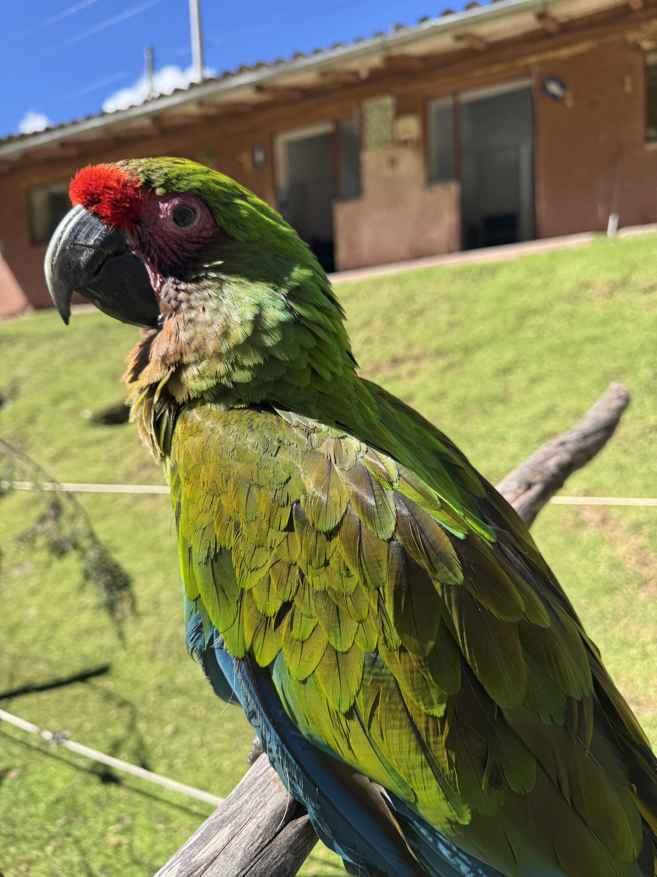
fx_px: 607
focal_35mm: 24
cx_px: 328
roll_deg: +2.9
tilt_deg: -6.8
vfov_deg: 71.6
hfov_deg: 56.8
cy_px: 438
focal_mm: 6.76
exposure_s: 1/1524
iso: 80
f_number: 1.78
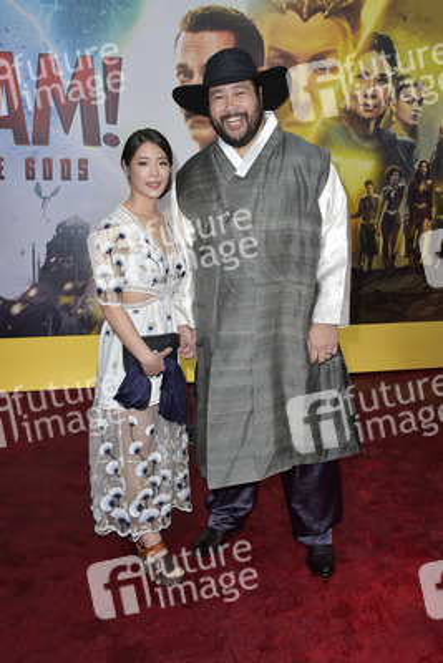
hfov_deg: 41.1
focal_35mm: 32
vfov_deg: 58.7
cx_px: 222
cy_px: 332
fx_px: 590
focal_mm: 32
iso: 320
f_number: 6.3
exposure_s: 1/250
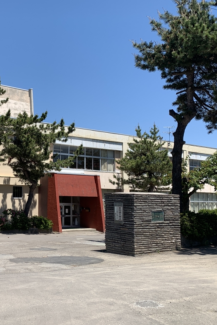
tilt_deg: +5.6
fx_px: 362
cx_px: 17
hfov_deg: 31.6
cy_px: 162
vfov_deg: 48.5
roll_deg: -1.1
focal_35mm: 40
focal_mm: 4.25
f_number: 1.8
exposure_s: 1/2075
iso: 25
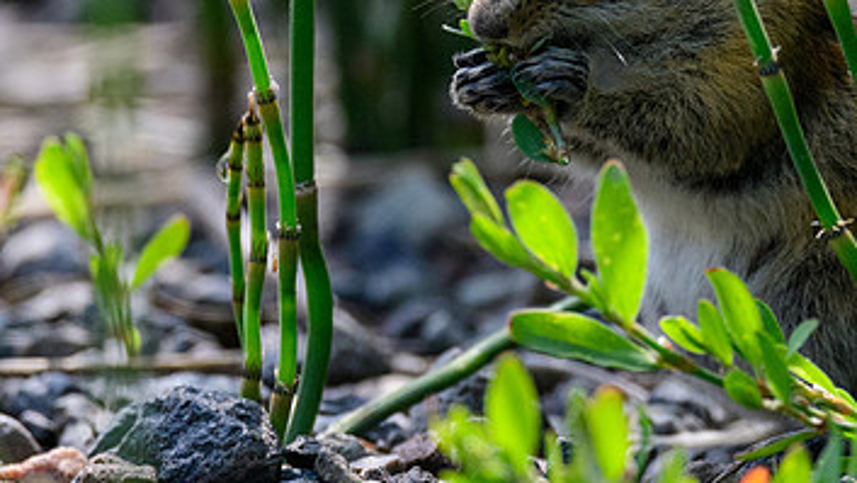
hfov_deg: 1.2
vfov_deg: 0.7
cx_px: 663
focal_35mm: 1799
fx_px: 40903
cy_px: -9
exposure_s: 1/2000
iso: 1600
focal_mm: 500
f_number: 5.6
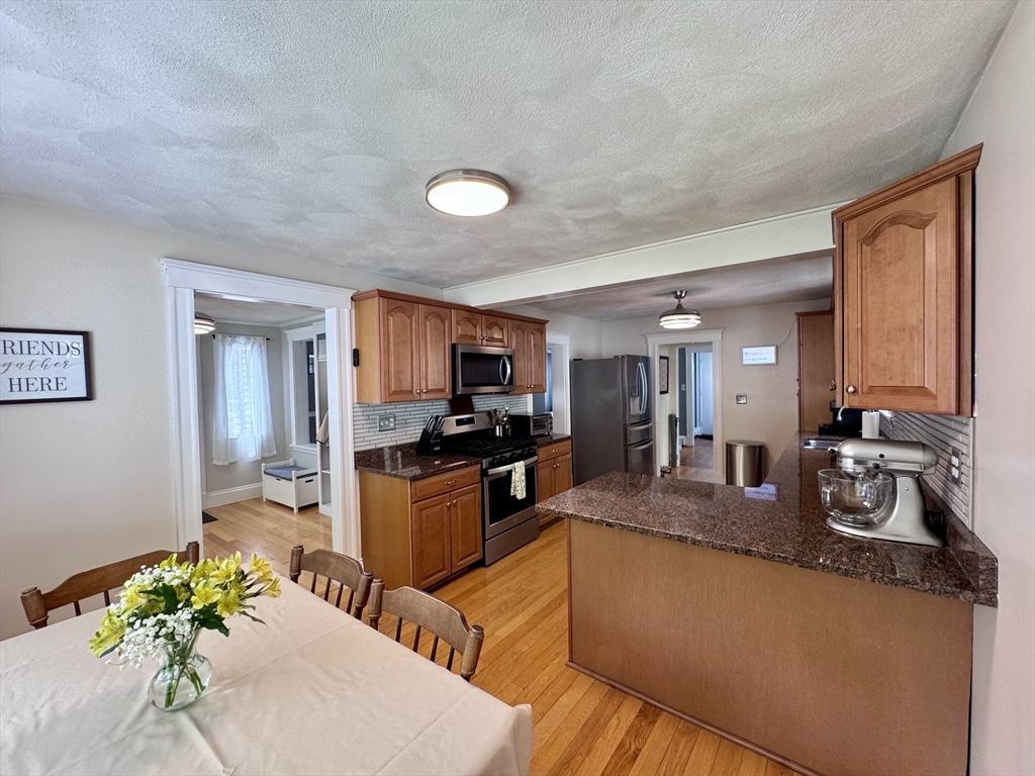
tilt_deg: -1.2
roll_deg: +1.4
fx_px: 419
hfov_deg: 102.1
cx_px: 518
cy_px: 388
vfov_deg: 85.7
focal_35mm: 14
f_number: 2.2
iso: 160
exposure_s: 1/60
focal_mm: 2.22
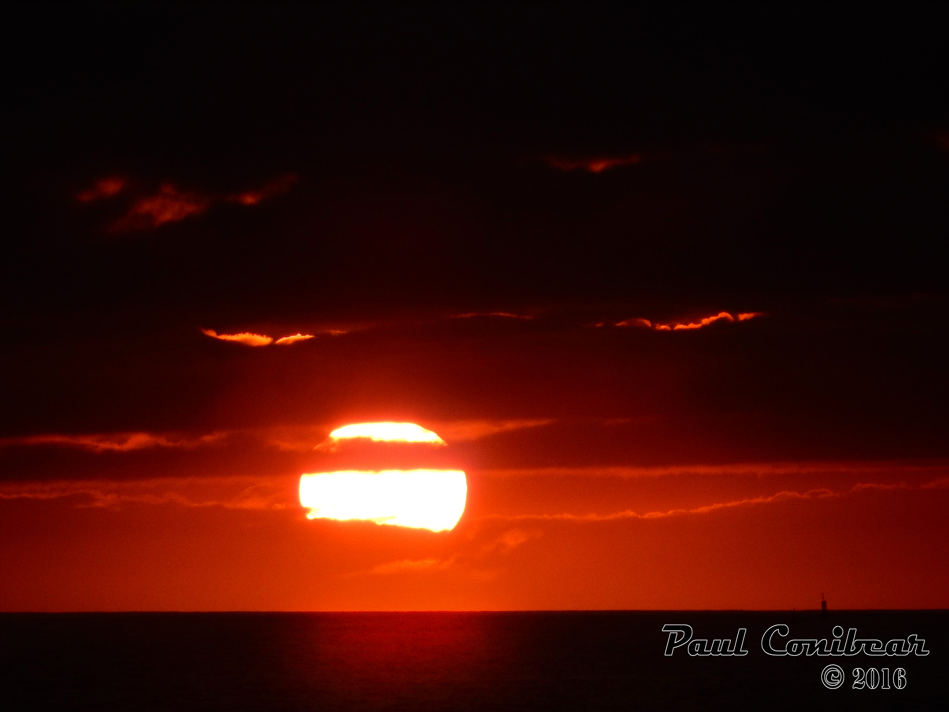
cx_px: 474
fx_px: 14091
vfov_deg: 2.9
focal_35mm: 514
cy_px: 356
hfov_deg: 3.9
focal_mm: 92.3
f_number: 6.3
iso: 125
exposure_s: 1/1250
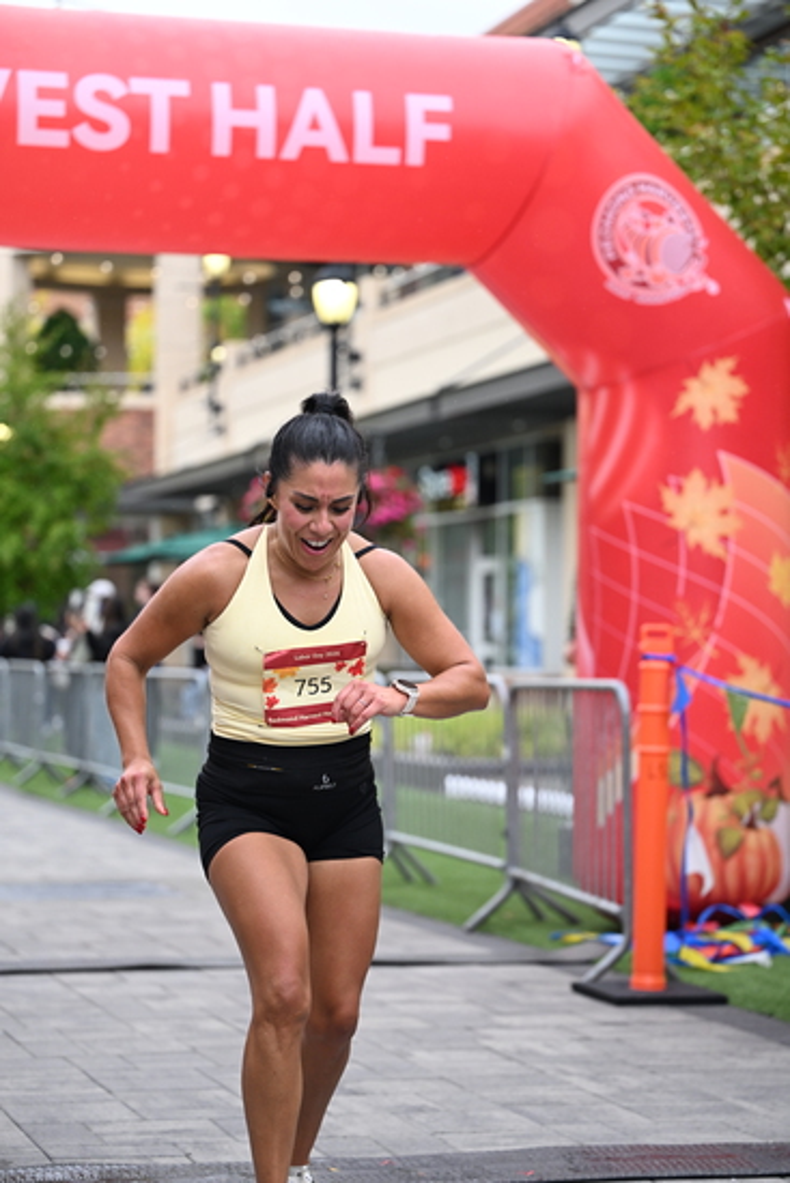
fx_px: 2697
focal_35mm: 82
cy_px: 592
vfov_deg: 24.8
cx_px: 395
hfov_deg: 16.7
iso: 1000
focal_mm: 82
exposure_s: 1/1600
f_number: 2.8
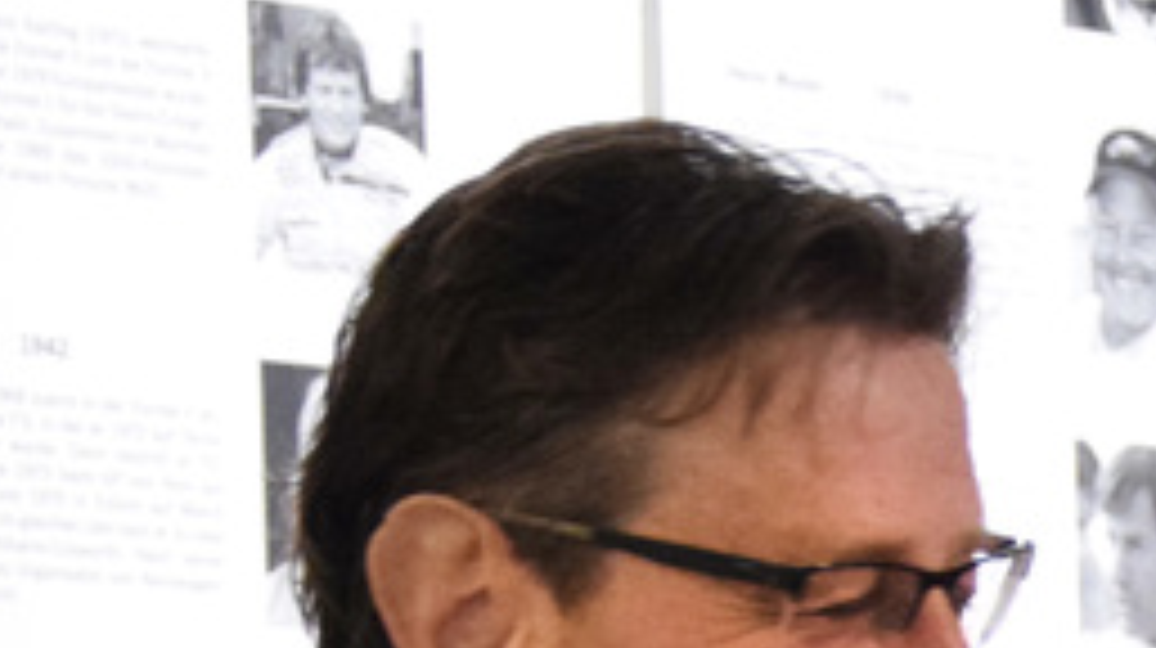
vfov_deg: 4.3
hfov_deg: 7.6
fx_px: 8544
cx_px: 1876
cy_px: 1521
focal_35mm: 279
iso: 3200
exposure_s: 1/125
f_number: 4.5
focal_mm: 38
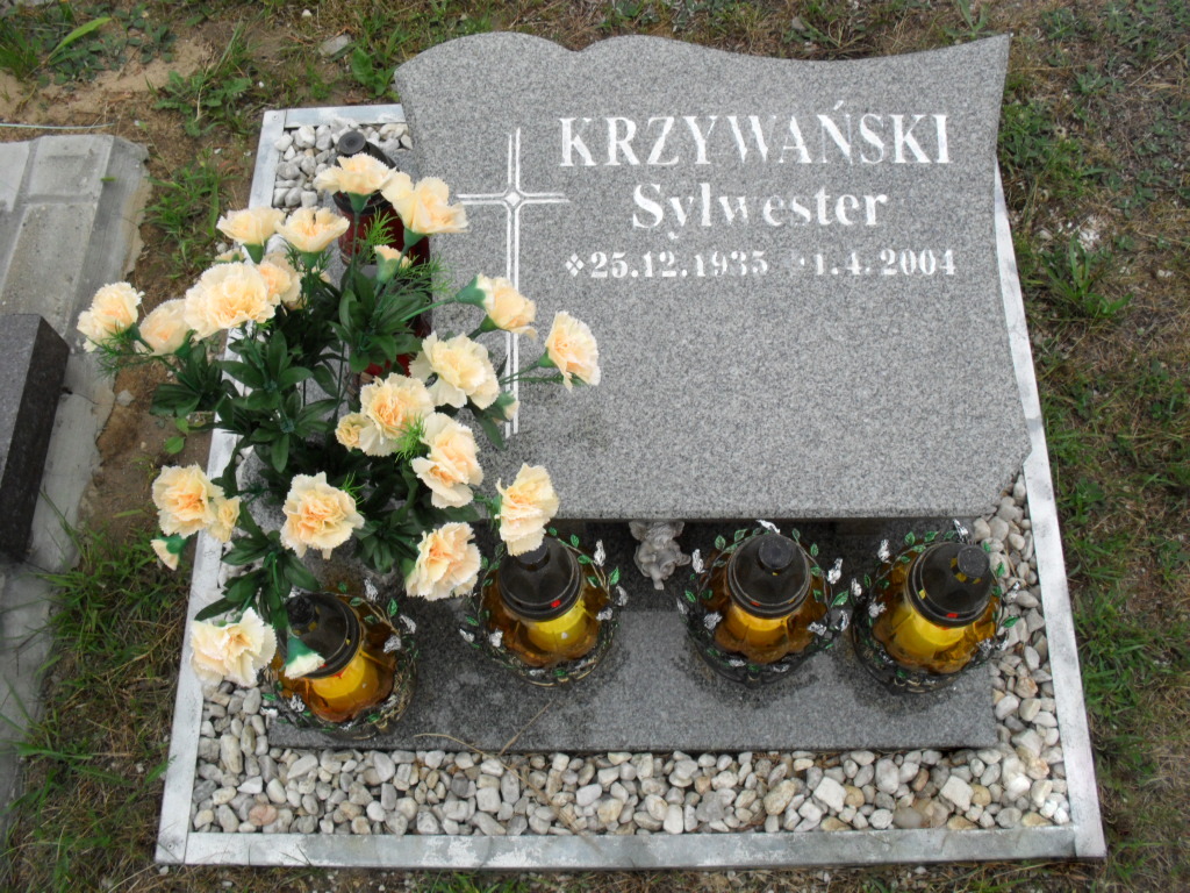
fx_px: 1203
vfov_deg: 40.7
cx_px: 595
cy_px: 446
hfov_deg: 52.6
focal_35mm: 35
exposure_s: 1/125
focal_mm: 6.3
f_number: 8.4
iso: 100
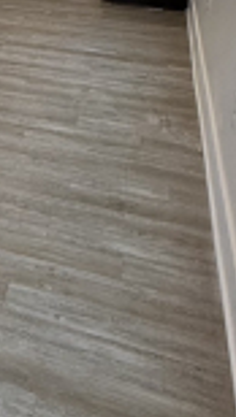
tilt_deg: -14.2
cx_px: -247
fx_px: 732
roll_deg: -0.1
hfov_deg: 14.8
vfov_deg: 30.1
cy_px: 20
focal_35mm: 66
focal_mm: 2.22
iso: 160
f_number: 2.2
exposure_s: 1/120
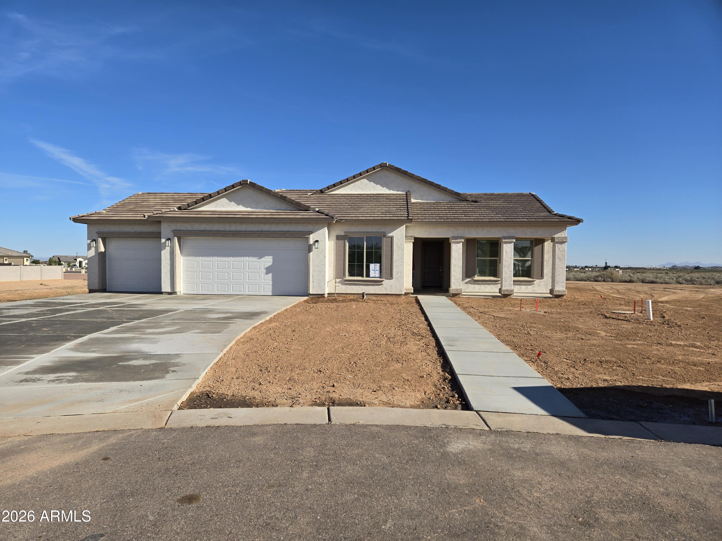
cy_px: 270
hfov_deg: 73.9
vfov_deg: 58.9
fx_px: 480
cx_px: 361
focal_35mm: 23
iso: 25
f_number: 1.8
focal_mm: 5.4
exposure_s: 1/2450
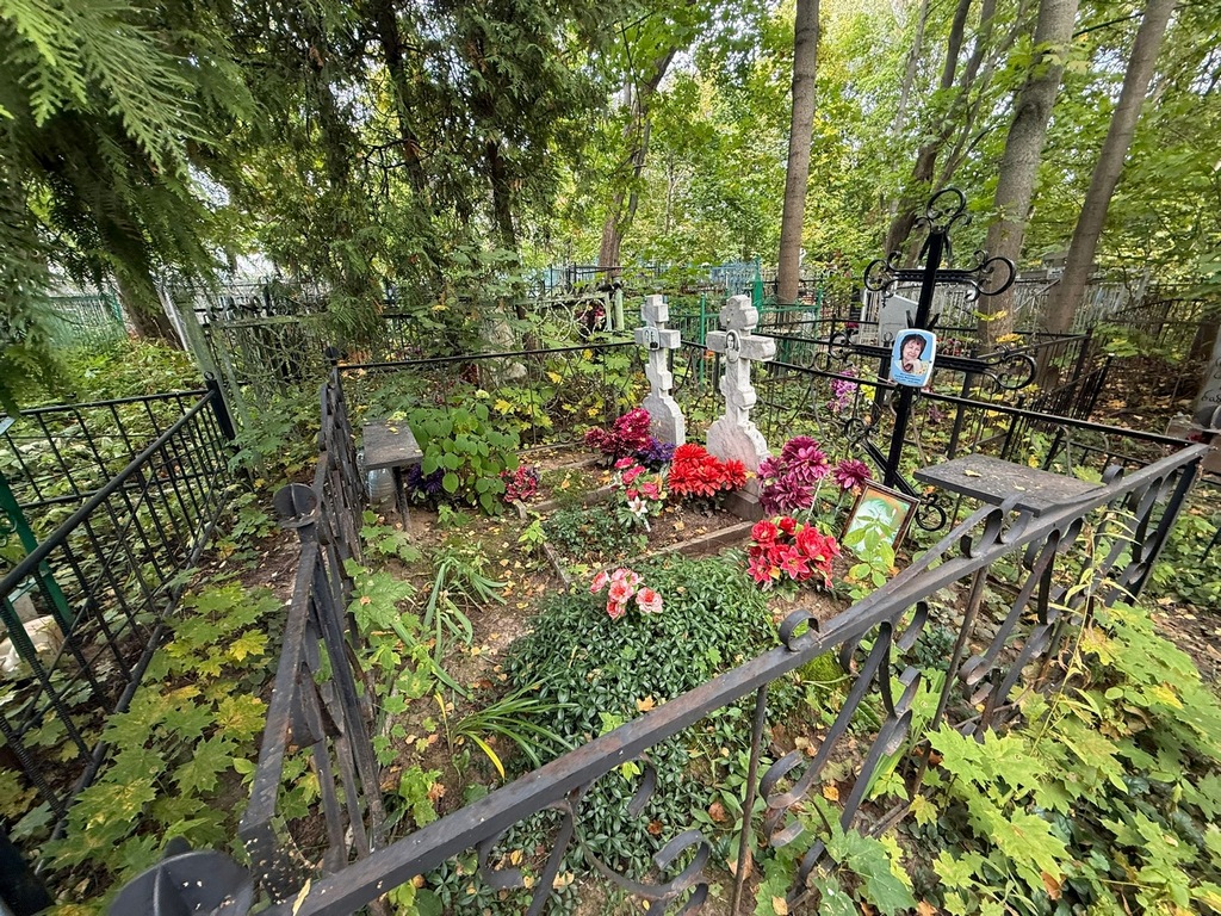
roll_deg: +1.1
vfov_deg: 85.7
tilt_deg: -17.2
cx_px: 610
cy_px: 458
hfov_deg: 102.1
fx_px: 494
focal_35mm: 14
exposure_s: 1/99
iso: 200
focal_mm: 2.22
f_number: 2.2
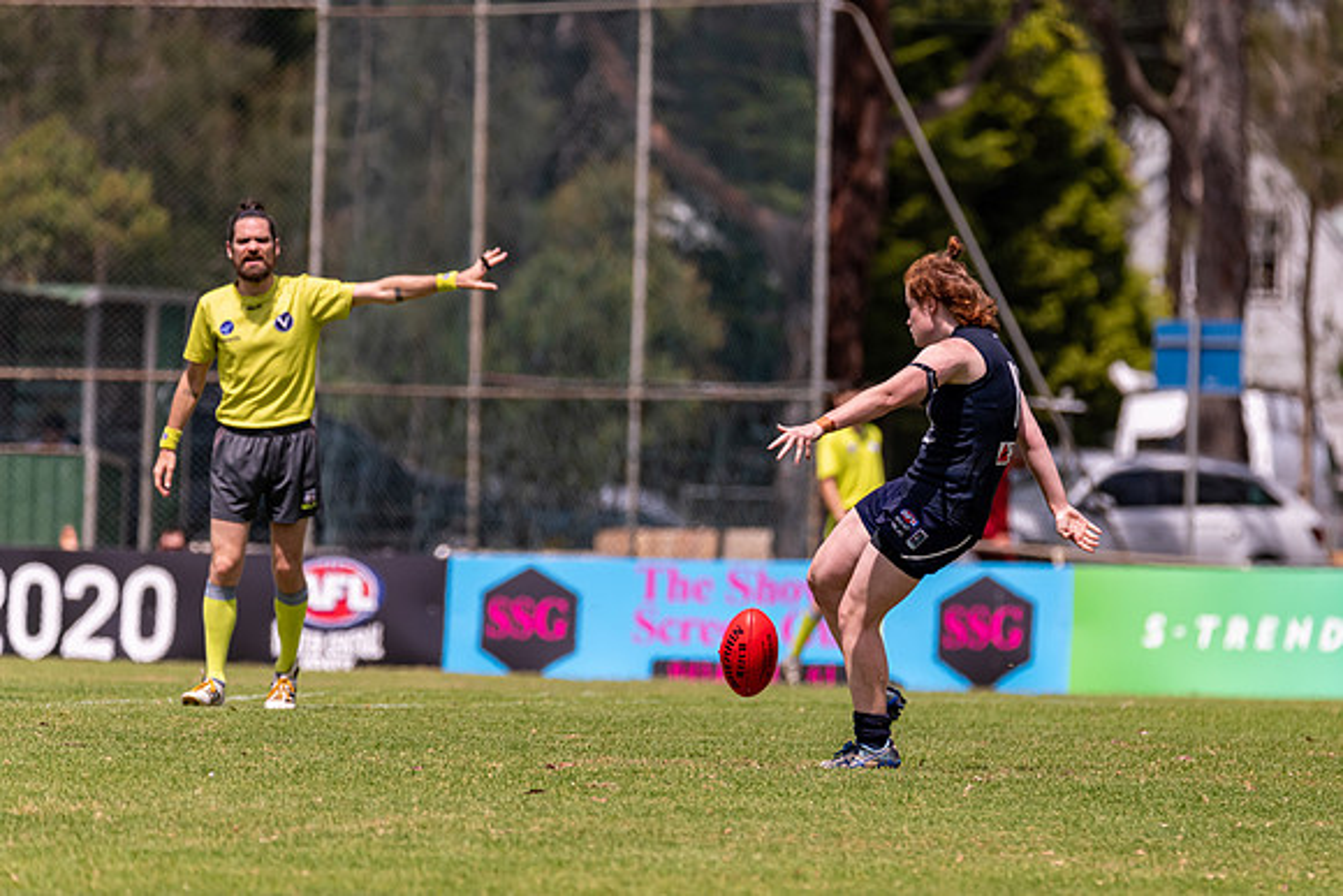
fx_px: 17929
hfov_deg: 4.3
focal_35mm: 481
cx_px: 768
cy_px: 513
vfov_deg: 2.9
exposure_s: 1/4000
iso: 800
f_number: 6.3
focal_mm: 420
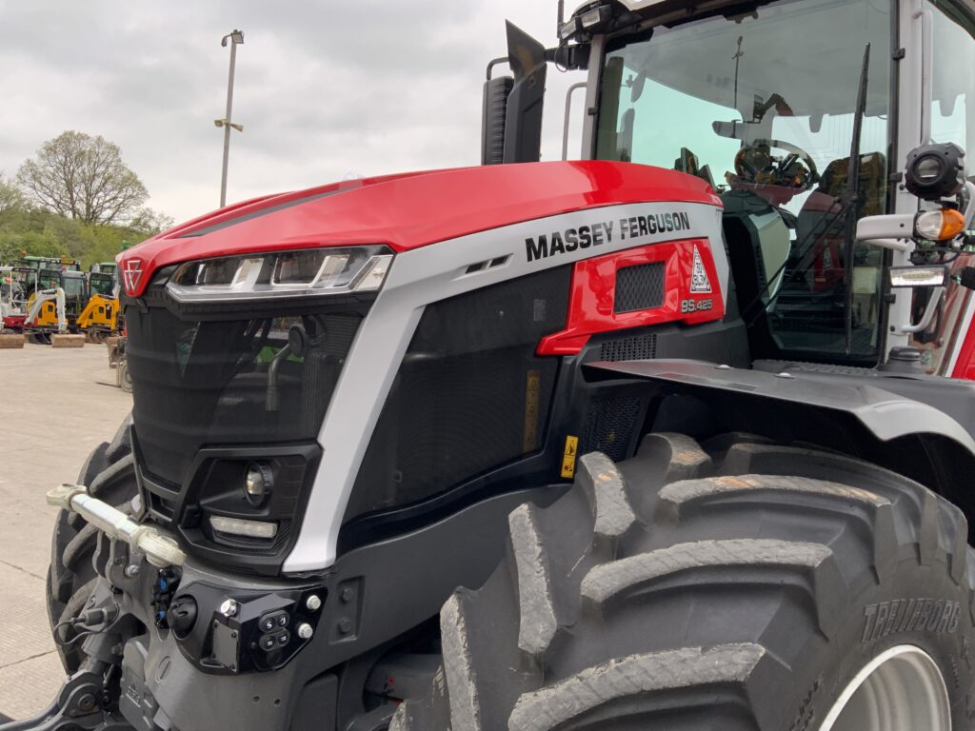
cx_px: 488
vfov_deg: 48.2
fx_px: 817
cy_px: 366
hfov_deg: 61.7
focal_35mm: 29
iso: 16
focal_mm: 3
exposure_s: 1/146
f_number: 1.8
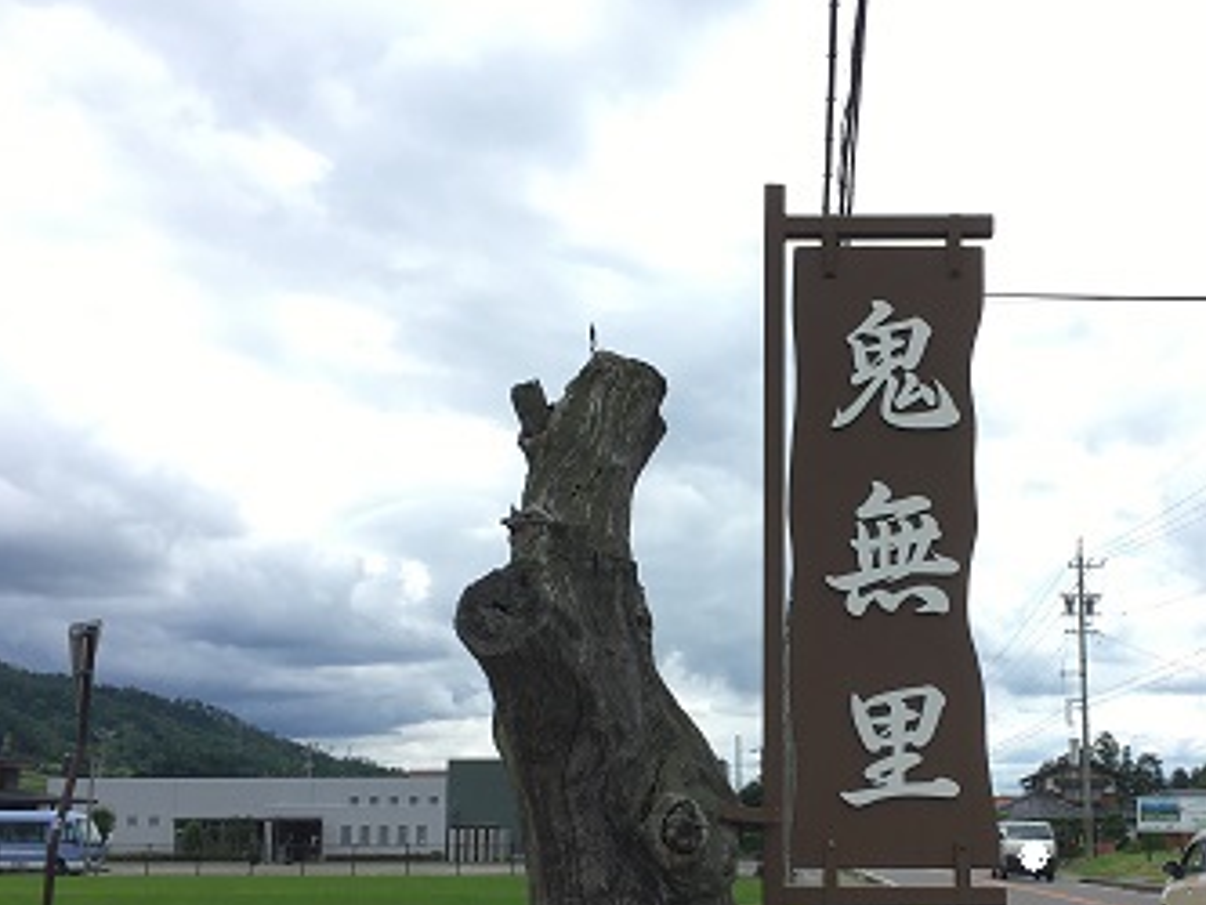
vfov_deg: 30.7
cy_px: 595
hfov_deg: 40.1
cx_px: 771
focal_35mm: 47
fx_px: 1638
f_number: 2.2
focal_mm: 4.15
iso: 25
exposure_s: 1/905
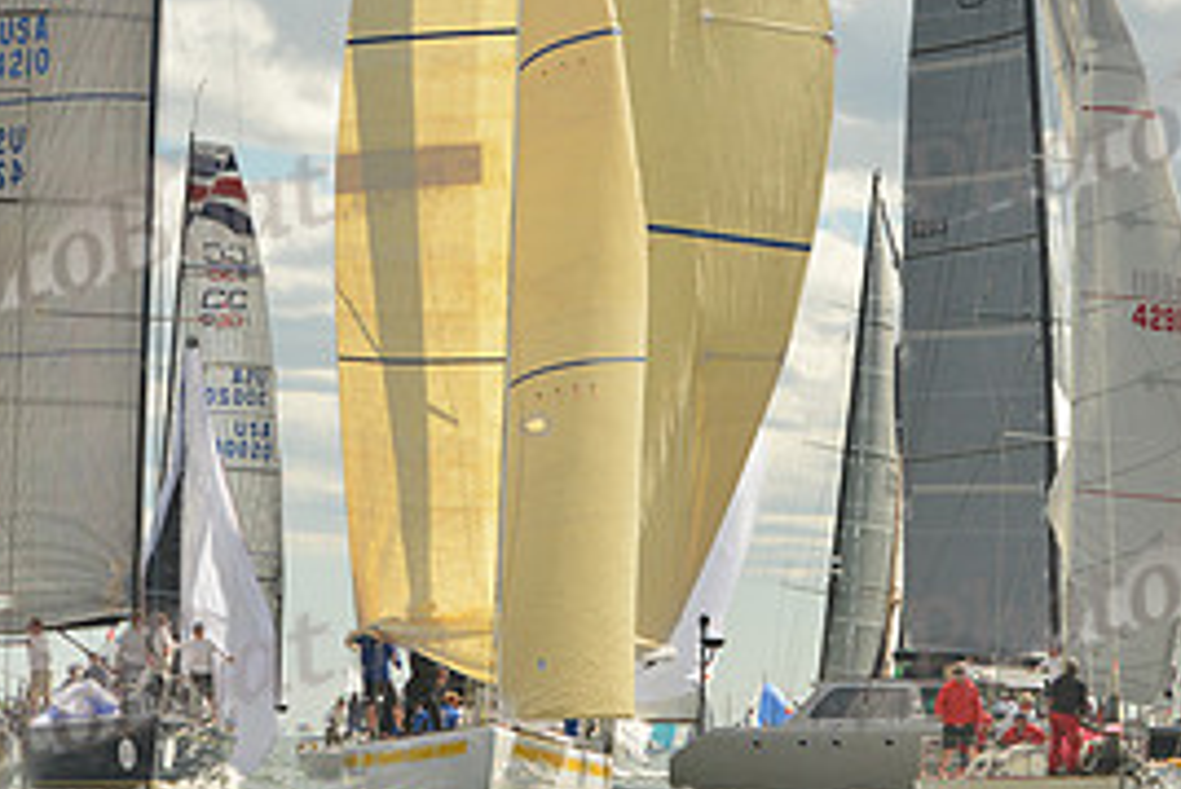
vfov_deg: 7.4
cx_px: 679
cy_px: 408
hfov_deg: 11.0
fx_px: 6105
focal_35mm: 186
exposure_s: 1/640
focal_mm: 86
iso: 400
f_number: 6.3
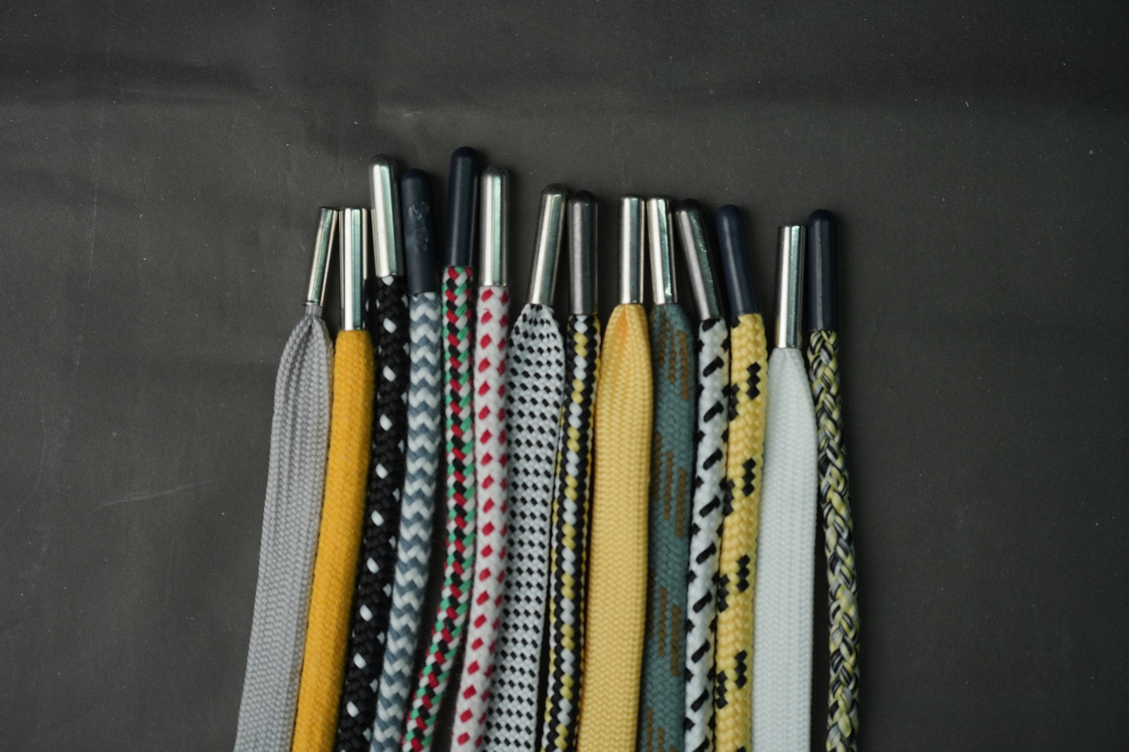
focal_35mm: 50
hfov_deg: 39.6
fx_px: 1568
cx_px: 564
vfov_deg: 27.0
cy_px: 376
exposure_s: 1/200
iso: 320
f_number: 4.5
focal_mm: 50
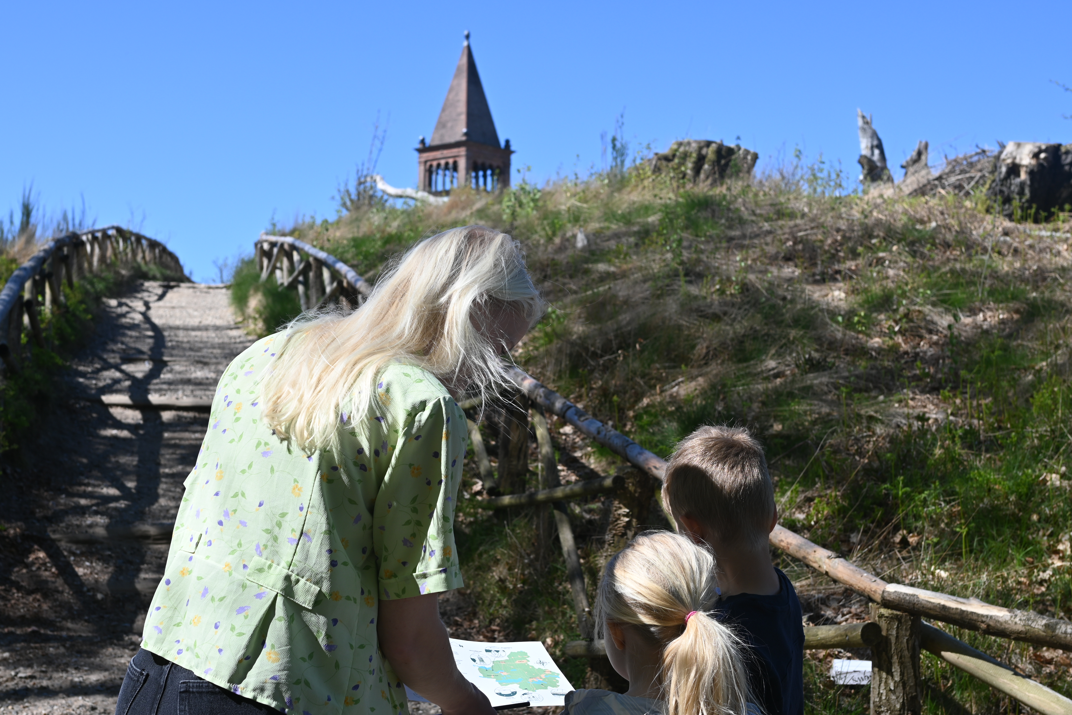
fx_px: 1787
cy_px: 358
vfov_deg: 22.6
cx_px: 536
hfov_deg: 33.4
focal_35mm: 60
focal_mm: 40
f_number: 6.3
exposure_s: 1/320
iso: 100
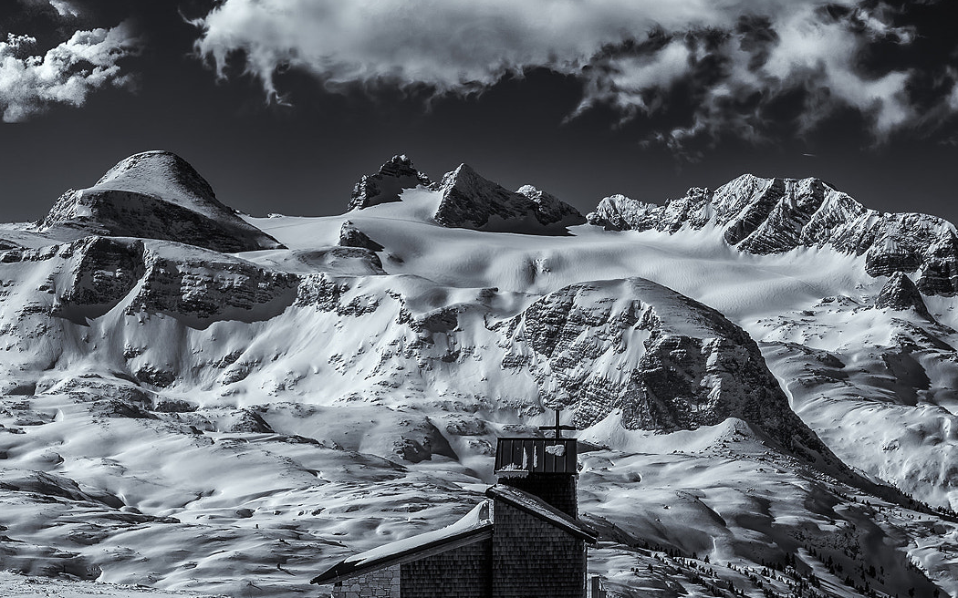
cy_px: 335
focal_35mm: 73
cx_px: 327
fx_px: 1906
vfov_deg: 17.8
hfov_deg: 28.1
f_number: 7.1
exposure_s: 1/1250
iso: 100
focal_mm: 47
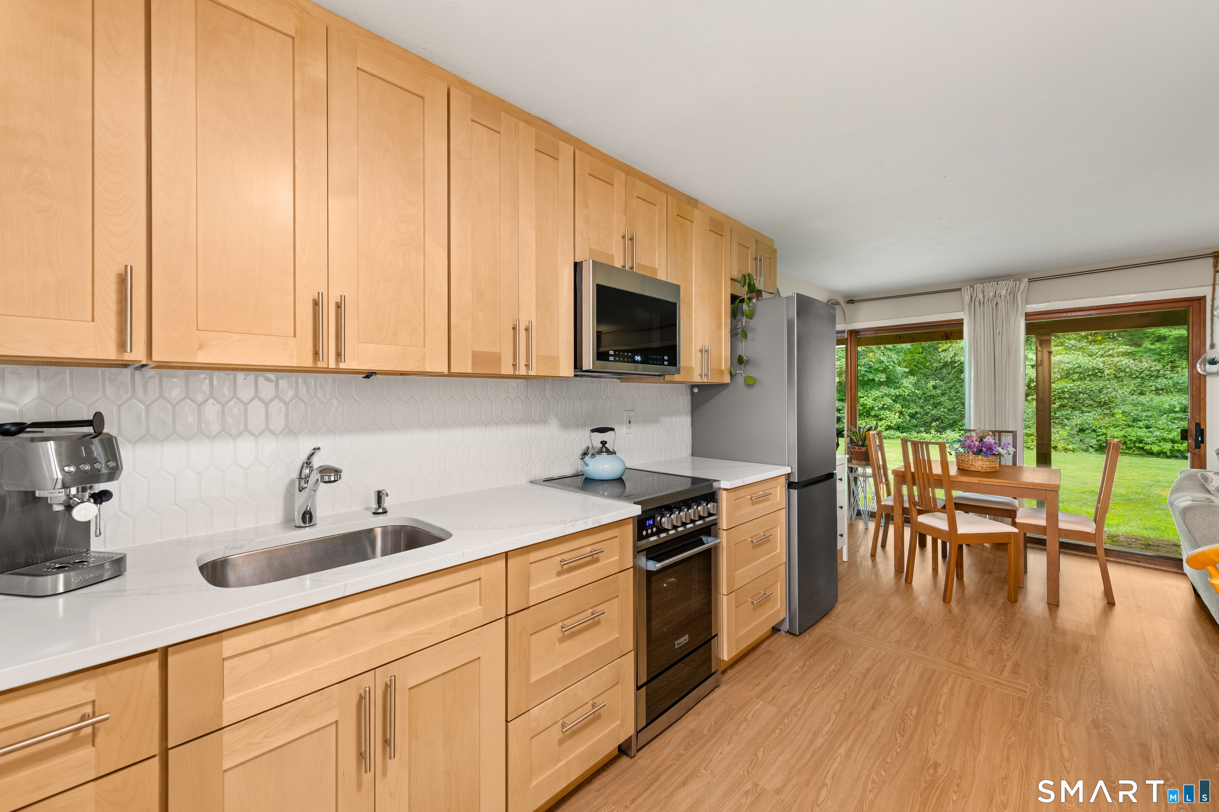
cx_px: 610
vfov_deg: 81.2
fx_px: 474
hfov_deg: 104.3
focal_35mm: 14
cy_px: 406
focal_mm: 14
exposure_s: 2.5
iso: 320
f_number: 8
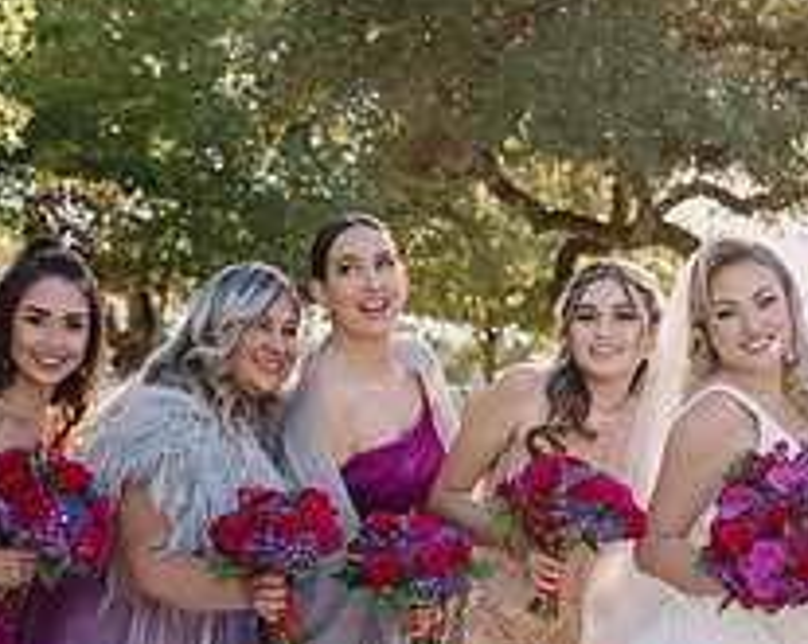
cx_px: 667
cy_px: 706
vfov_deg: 15.0
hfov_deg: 19.0
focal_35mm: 100
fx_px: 2388
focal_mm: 38
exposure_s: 1/320
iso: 80
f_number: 2.8
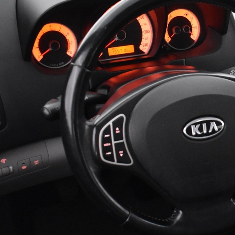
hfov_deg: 22.0
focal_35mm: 75
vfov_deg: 23.0
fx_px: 576
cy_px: 158
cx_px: 249
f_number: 3.5
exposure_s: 1/30
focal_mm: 20
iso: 2800
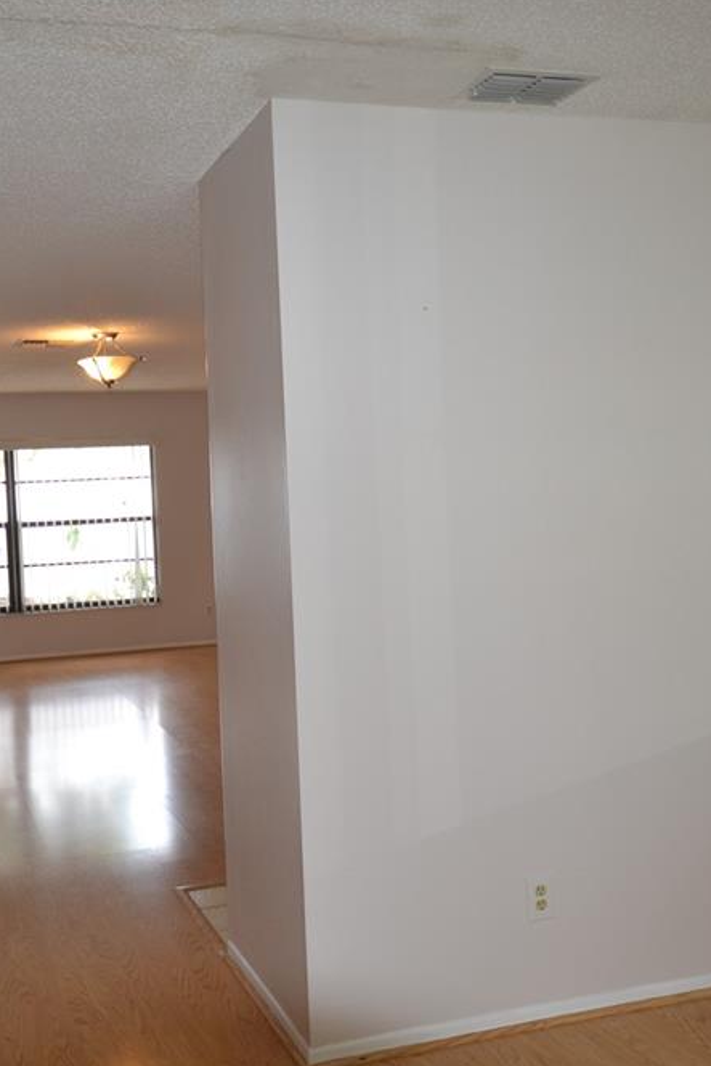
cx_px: 241
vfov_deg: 51.9
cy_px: 539
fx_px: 1095
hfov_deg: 35.6
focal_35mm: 37
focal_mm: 16
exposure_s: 1/60
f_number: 4.2
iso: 400
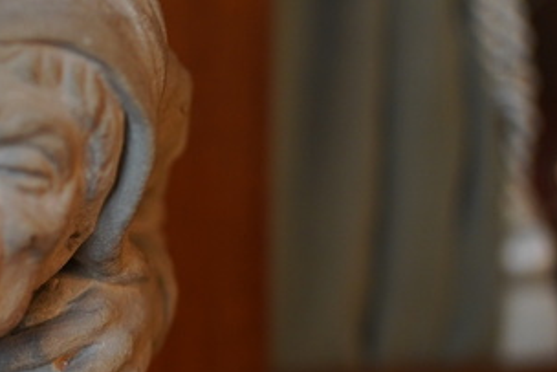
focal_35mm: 115
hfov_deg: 16.3
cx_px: -262
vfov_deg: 11.8
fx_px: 1780
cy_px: 347
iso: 800
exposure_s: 1/60
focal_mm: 35
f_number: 2
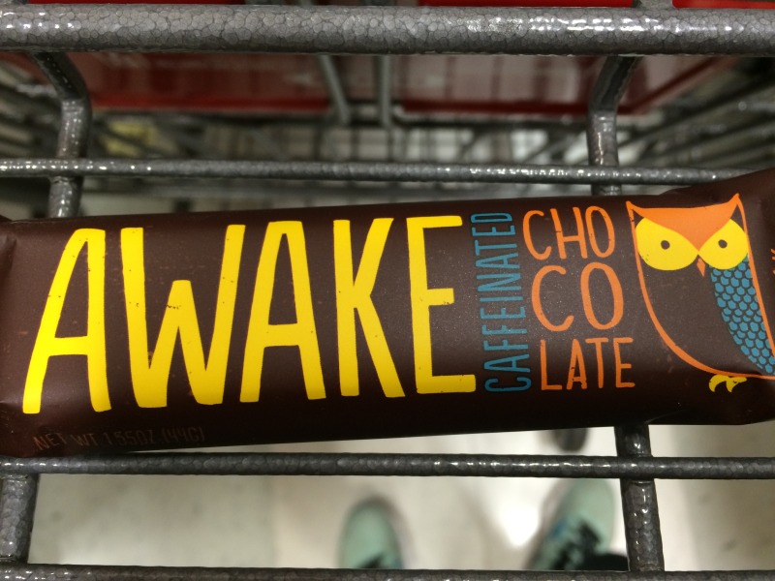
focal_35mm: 29
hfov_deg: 61.7
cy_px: 290
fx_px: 649
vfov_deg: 48.2
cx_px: 388
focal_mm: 4.15
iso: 125
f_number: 2.2
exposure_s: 1/30
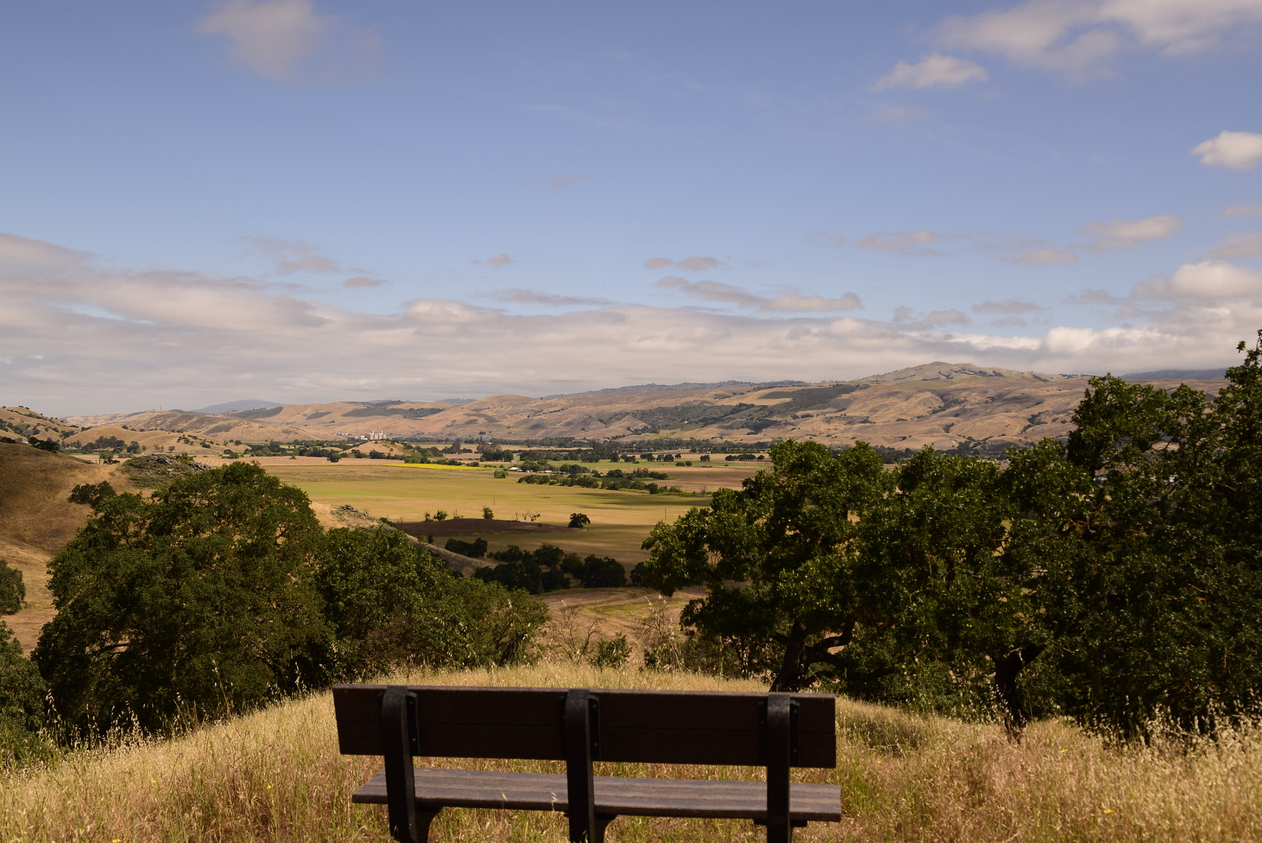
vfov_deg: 36.9
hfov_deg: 53.1
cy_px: 422
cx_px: 631
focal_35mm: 36
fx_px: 1262
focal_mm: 24
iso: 100
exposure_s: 1/640
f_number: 6.3
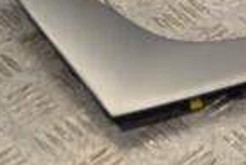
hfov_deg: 9.7
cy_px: -136
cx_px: 452
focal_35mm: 201
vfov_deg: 6.7
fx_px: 1376
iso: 400
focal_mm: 32
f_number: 5.6
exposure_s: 1/125
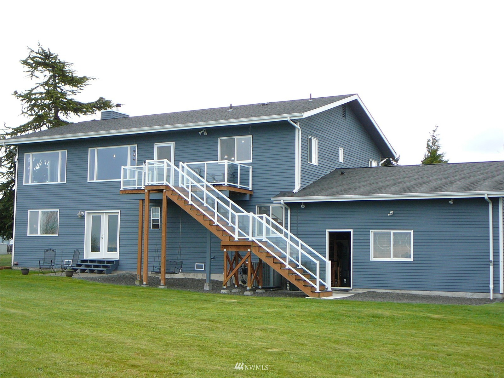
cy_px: 189
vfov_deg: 29.7
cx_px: 252
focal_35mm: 49
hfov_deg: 38.9
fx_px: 713
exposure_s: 1/160
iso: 80
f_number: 3.4
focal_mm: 7.3
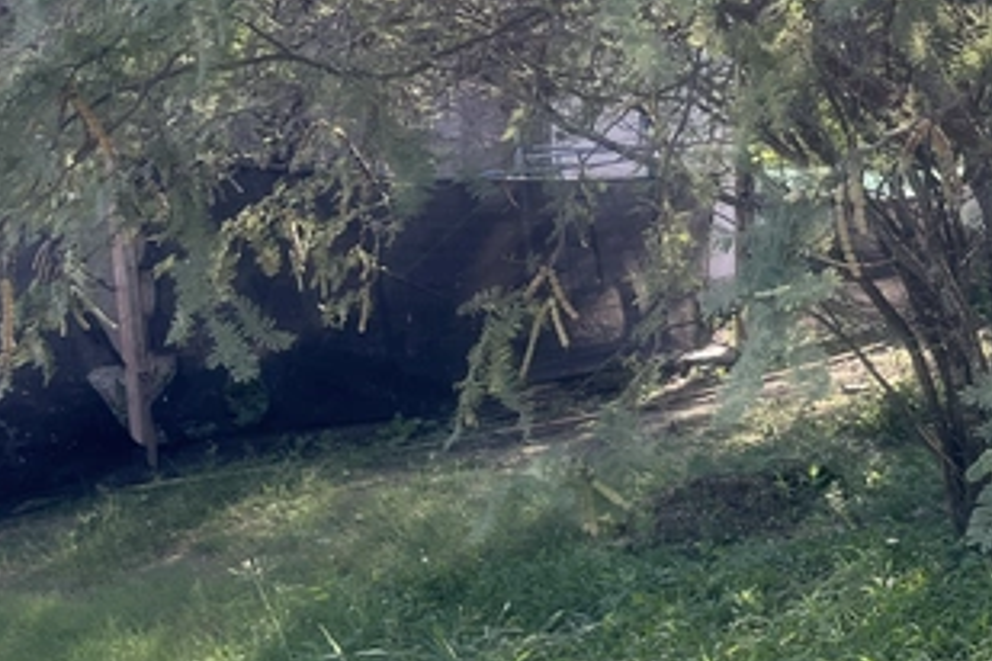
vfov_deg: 19.4
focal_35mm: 70
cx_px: 1252
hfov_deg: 25.3
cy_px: 221
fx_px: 1929
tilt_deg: -7.0
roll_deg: -0.4
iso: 50
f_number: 1.6
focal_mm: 5.1
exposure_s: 1/330
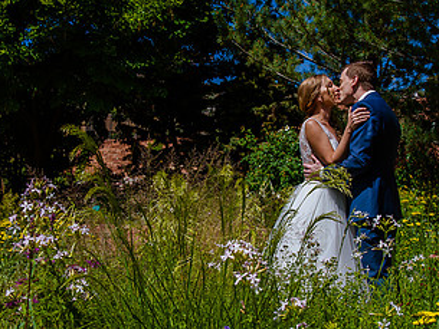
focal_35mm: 68
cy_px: 186
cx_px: 198
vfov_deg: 21.6
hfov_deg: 28.5
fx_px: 863
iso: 200
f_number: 10
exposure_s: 1/320
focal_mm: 35
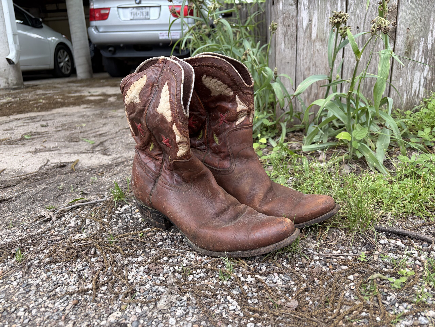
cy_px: 164
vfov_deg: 53.1
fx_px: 327
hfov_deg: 67.3
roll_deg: +1.3
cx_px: 218
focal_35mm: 26
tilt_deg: -14.0
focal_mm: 5.96
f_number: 1.6
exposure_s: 1/174
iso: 40
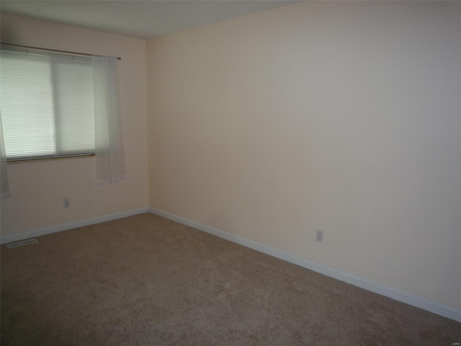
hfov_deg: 69.4
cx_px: 230
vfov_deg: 54.9
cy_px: 173
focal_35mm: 25
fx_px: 333
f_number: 2.8
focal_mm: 4.4
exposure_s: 1/30
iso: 100
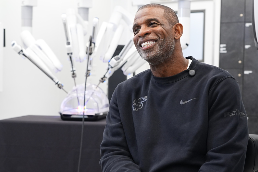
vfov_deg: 20.3
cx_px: 155
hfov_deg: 30.0
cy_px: 95
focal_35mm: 67
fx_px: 480
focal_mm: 35
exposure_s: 1/125
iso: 640
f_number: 3.2
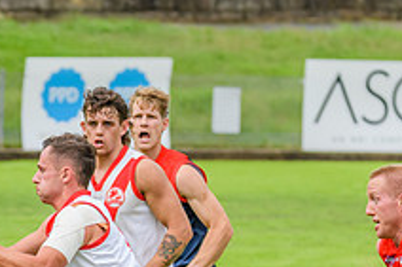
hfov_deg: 2.7
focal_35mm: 771
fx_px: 8603
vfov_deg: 1.8
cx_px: 134
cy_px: 323
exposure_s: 1/1600
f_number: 8
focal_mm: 240
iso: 800
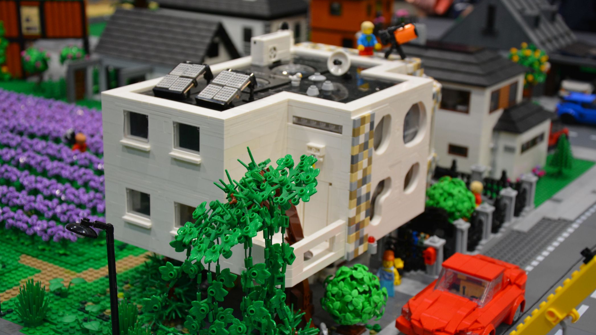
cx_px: 299
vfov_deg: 20.0
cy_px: 147
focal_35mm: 60
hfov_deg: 34.9
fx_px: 948
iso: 800
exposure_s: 1/60
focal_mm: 38
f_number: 4.5
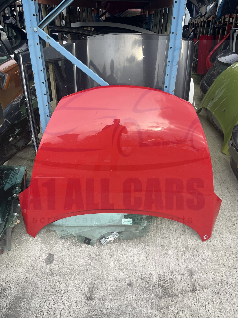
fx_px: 238
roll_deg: -1.2
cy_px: 159
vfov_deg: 67.3
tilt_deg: -29.8
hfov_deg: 53.1
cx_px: 119
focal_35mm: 26
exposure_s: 1/454
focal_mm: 5.1
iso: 50
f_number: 1.6
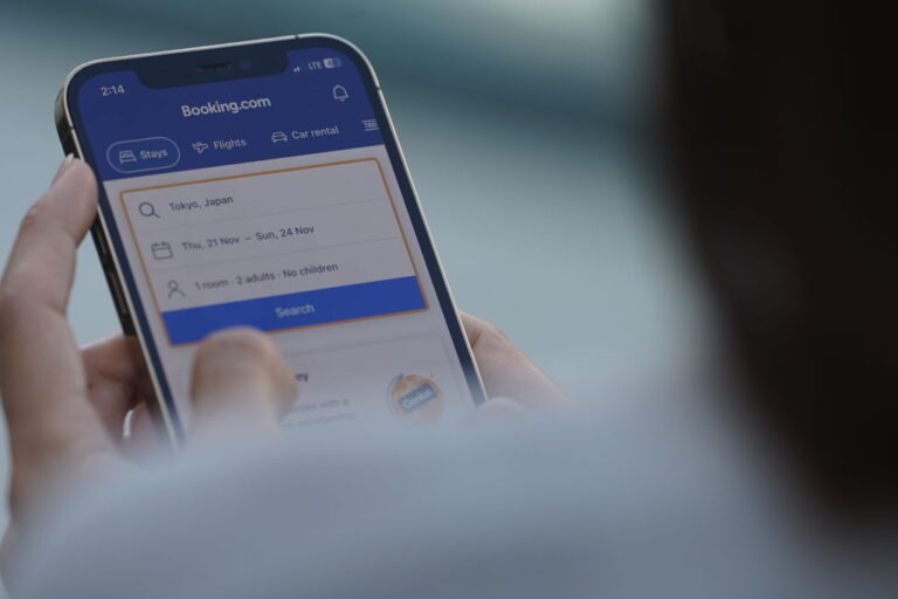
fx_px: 5038
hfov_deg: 10.2
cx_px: 449
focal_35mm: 202
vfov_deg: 6.8
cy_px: 300
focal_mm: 135
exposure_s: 1/250
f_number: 3.5
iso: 125
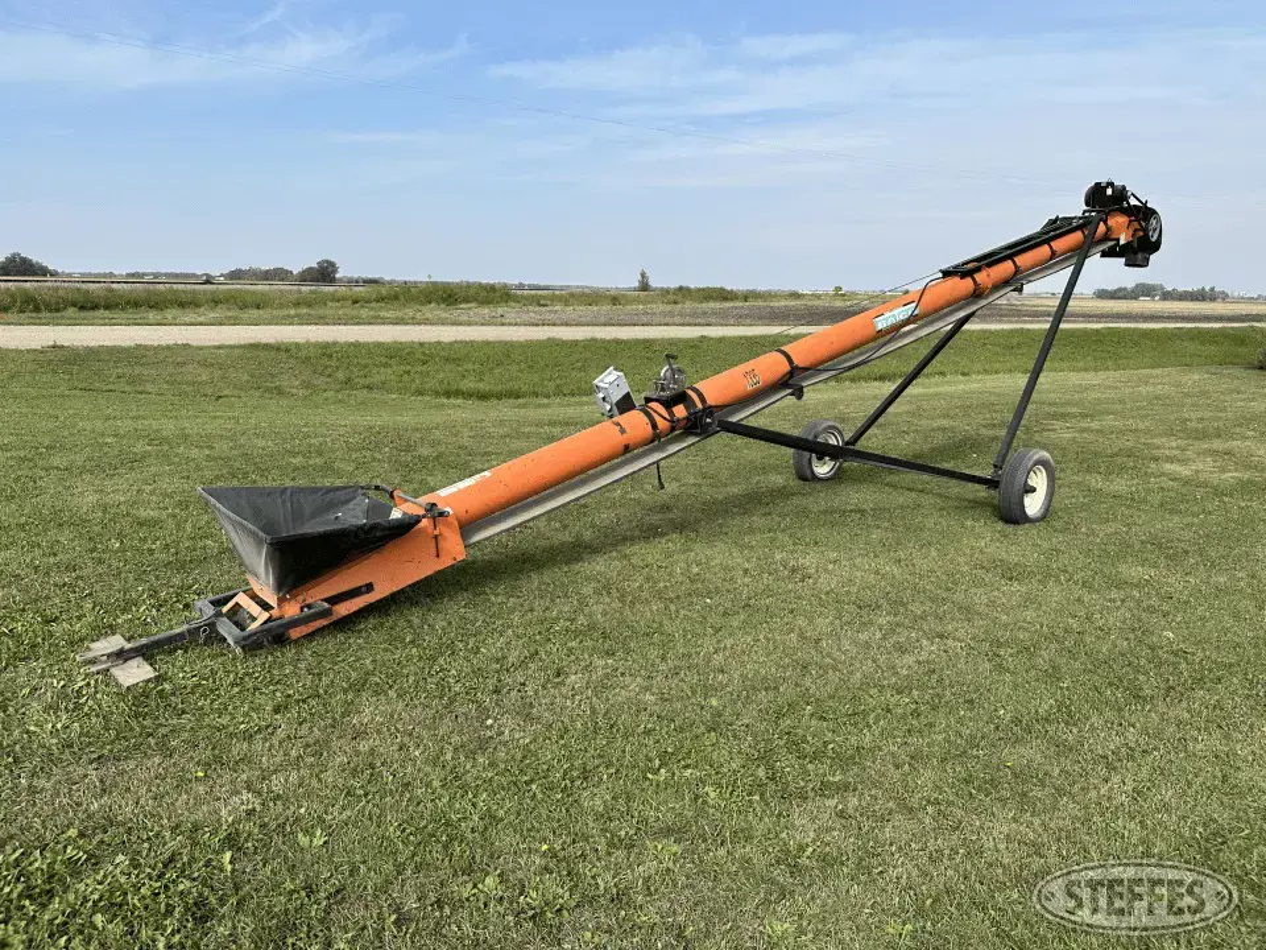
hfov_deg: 71.6
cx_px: 633
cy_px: 475
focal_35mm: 24
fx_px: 878
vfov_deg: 56.8
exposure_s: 1/3717
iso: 80
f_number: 1.78
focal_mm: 6.86
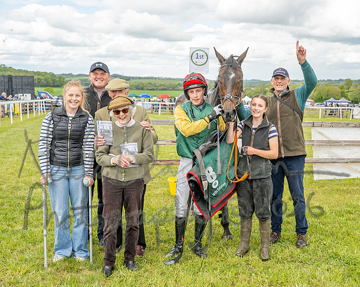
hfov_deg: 40.4
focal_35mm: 45
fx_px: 482
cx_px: 240
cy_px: 140
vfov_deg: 33.2
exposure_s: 1/800
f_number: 5
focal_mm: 36
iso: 400
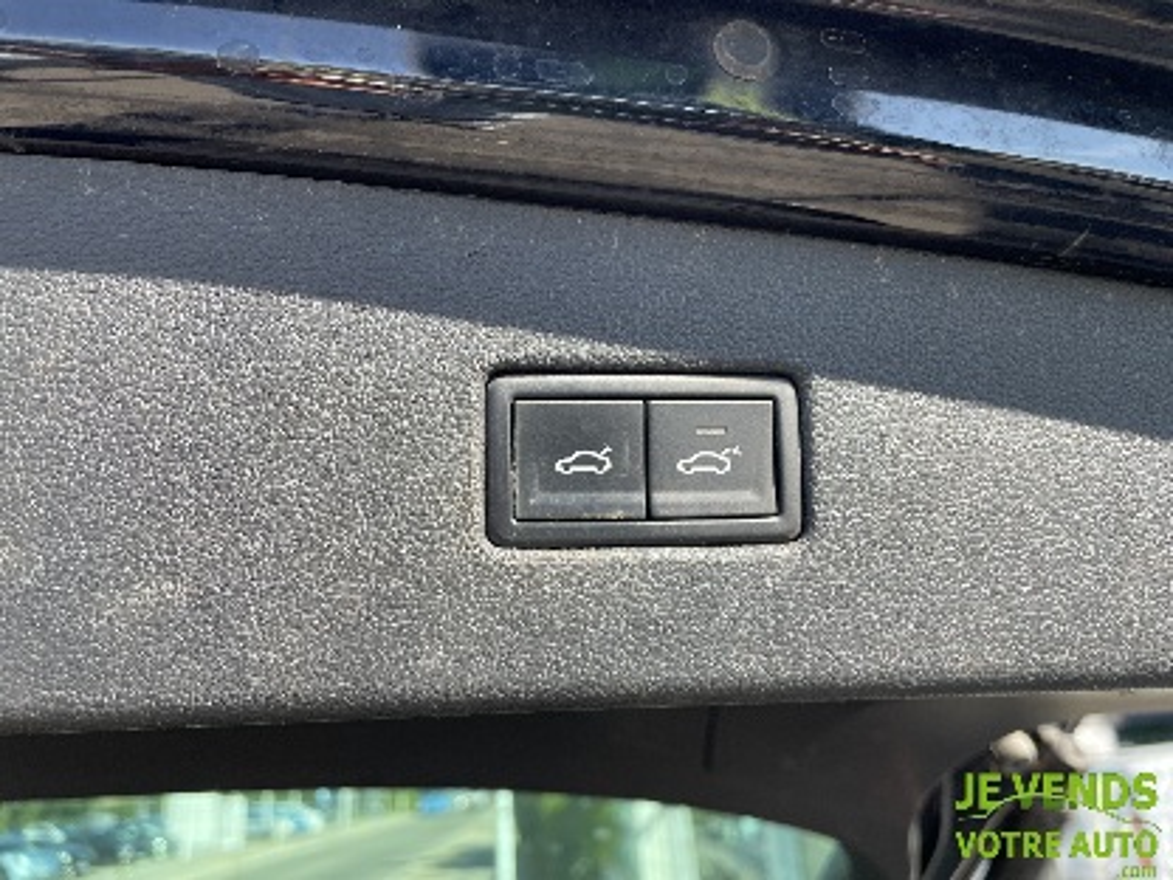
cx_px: 586
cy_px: 440
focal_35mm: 26
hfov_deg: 67.3
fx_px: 881
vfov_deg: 53.1
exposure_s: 1/553
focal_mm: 4.2
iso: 32
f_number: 1.6
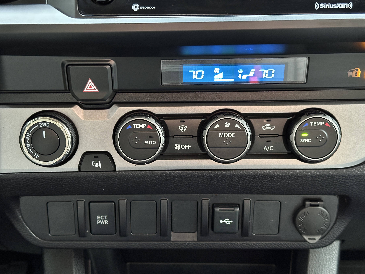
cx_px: 182
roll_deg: +2.8
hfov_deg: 39.7
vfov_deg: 30.3
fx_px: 506
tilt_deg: -19.0
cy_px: 137
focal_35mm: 48
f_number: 1.78
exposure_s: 1/30
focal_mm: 6.86
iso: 640
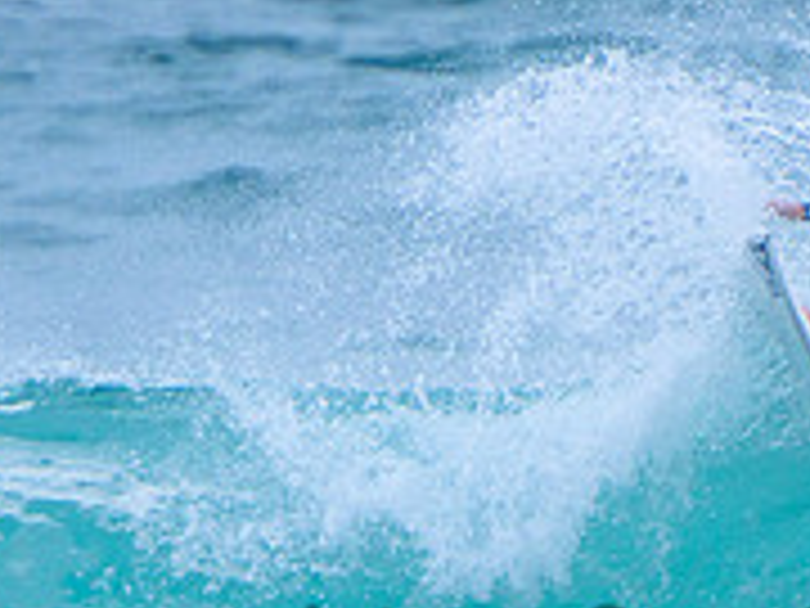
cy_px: 604
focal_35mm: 1707
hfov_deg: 1.2
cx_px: 1073
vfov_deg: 0.9
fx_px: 39943
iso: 360
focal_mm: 400
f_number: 5.6
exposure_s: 1/2000
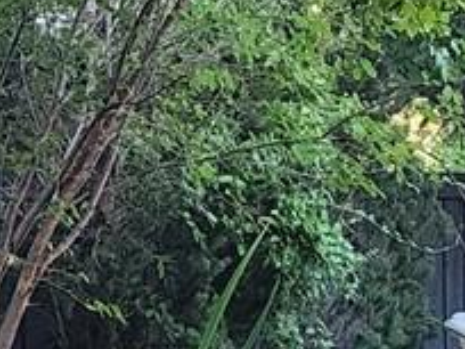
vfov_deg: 8.1
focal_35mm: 180
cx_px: -294
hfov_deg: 10.5
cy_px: 479
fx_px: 2418
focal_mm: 6.4
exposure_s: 1/180
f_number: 1.8
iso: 200
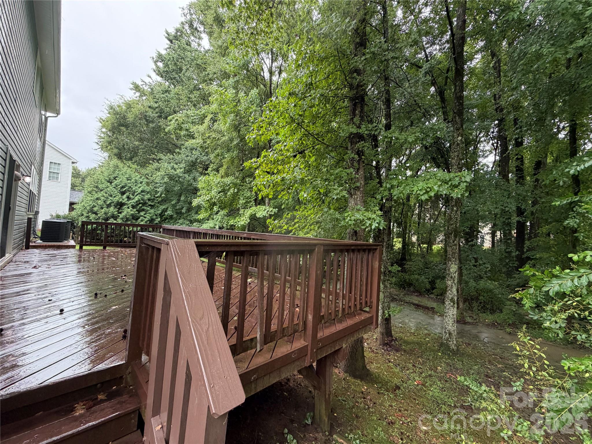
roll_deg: -3.0
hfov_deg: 102.1
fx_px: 239
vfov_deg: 85.7
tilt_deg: +1.9
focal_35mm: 14
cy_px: 222
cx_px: 296
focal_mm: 2.22
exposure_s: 1/121
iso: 250
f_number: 2.2
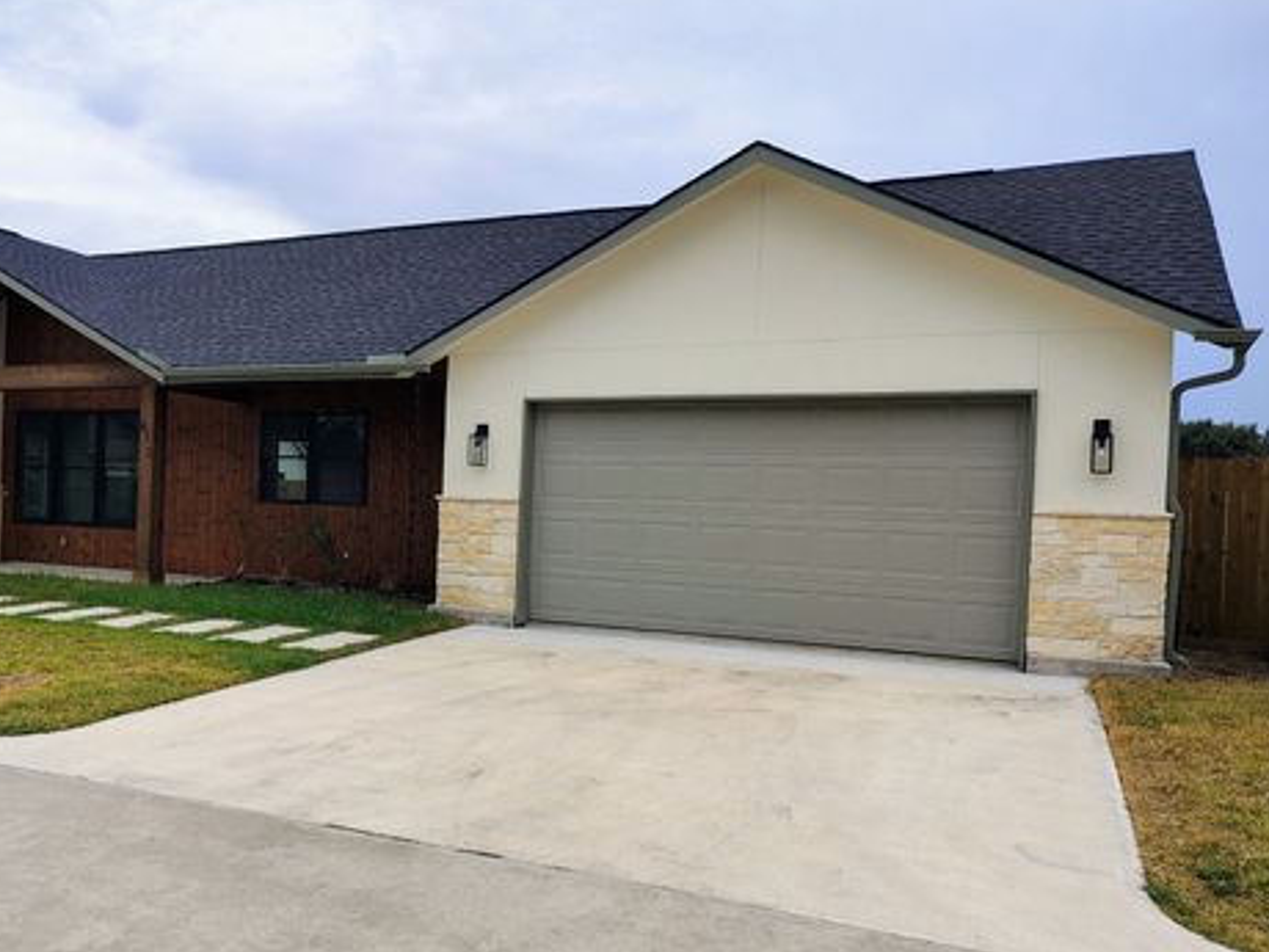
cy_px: 509
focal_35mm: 31
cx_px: 466
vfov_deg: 45.4
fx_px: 1136
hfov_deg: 57.5
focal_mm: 5.56
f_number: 1.8
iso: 100
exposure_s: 1/442
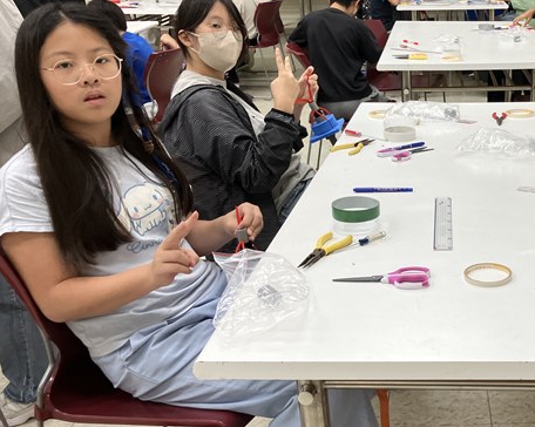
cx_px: 468
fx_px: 759
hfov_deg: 36.7
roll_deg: +1.5
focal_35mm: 48
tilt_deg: -19.1
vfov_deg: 31.4
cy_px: 211
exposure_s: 1/120
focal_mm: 3.99
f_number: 1.8
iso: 80
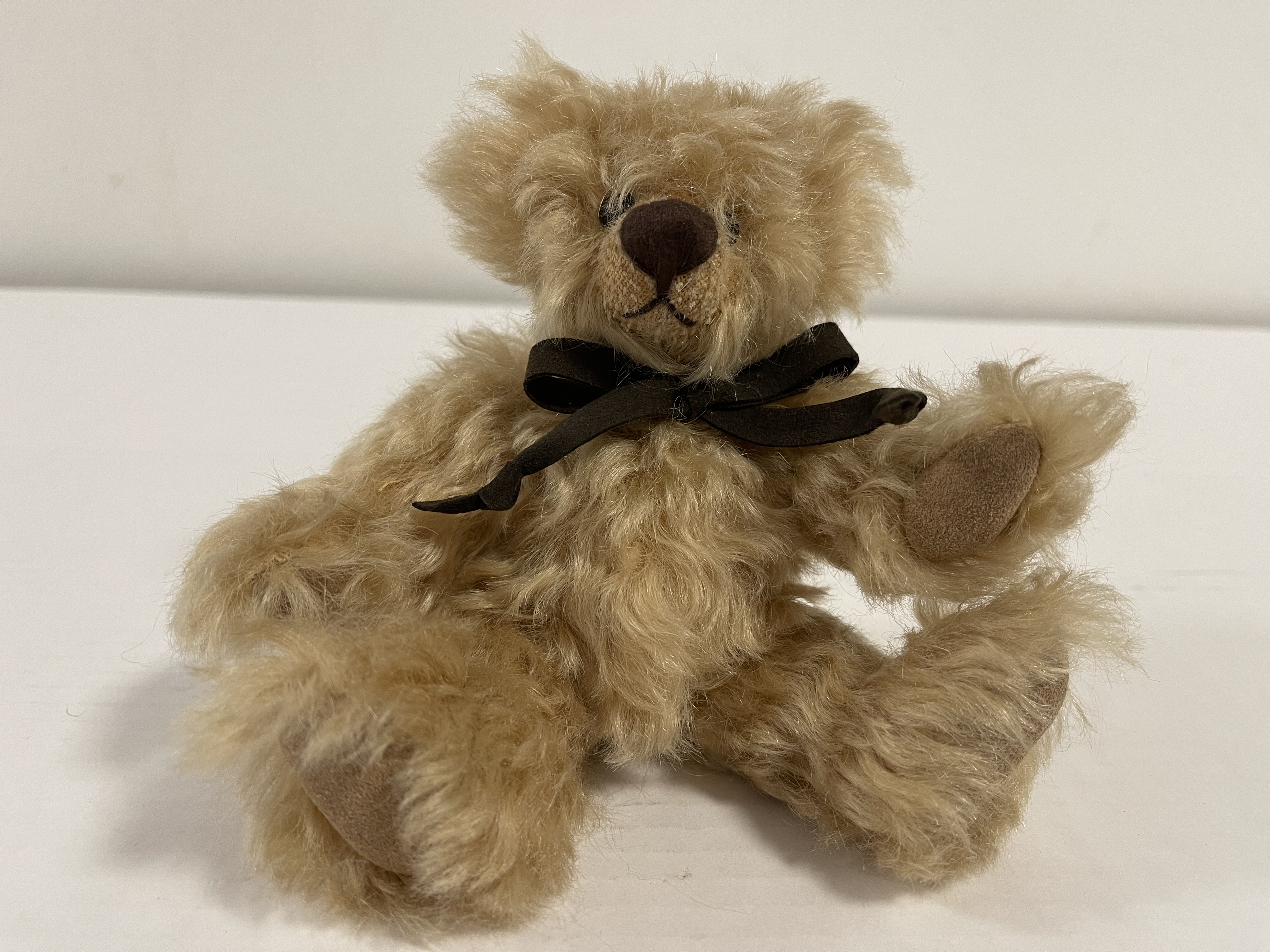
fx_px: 917
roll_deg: -3.4
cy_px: 476
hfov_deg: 69.4
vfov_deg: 54.9
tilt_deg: -16.8
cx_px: 635
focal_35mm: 25
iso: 125
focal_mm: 5.1
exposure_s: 1/50
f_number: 1.6
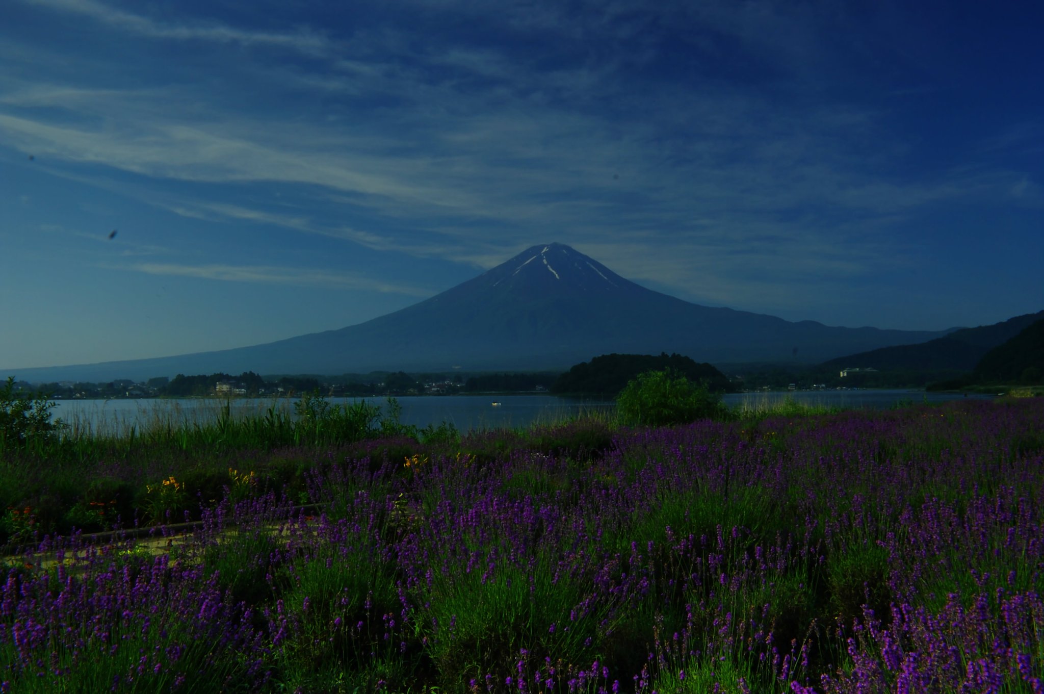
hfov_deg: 59.5
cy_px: 347
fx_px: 913
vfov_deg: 41.6
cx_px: 522
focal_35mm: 32
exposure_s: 1/10
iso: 200
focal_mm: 21
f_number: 22
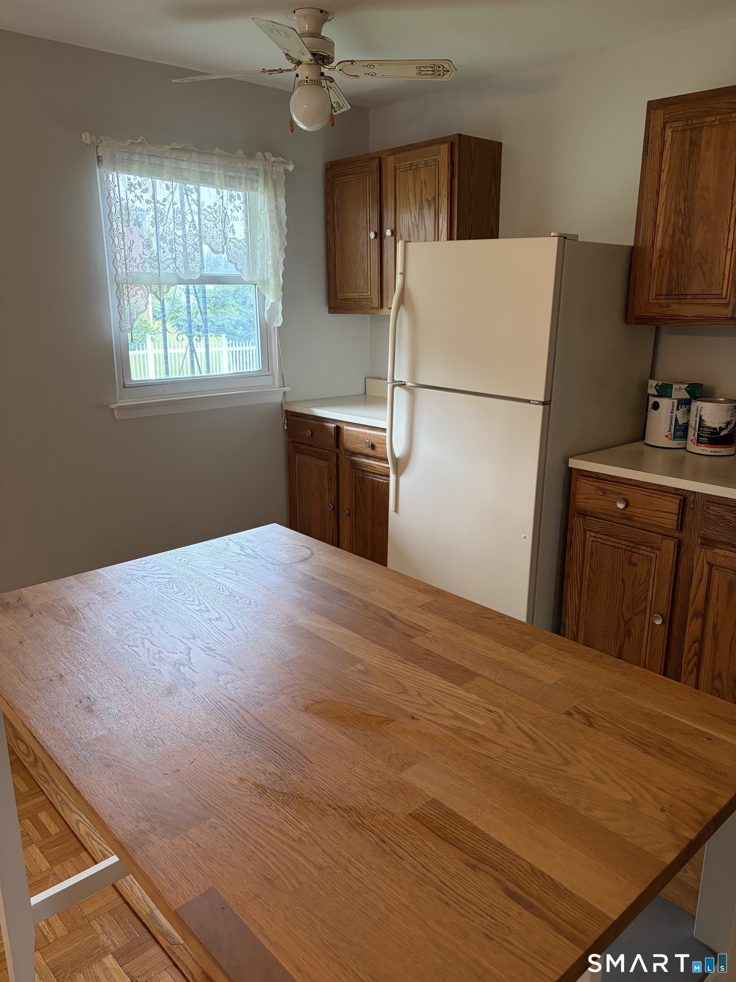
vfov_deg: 67.3
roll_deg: -0.3
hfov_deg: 53.1
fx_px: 737
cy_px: 491
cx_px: 368
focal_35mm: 26
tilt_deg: -13.5
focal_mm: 5.96
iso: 200
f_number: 1.6
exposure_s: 1/60
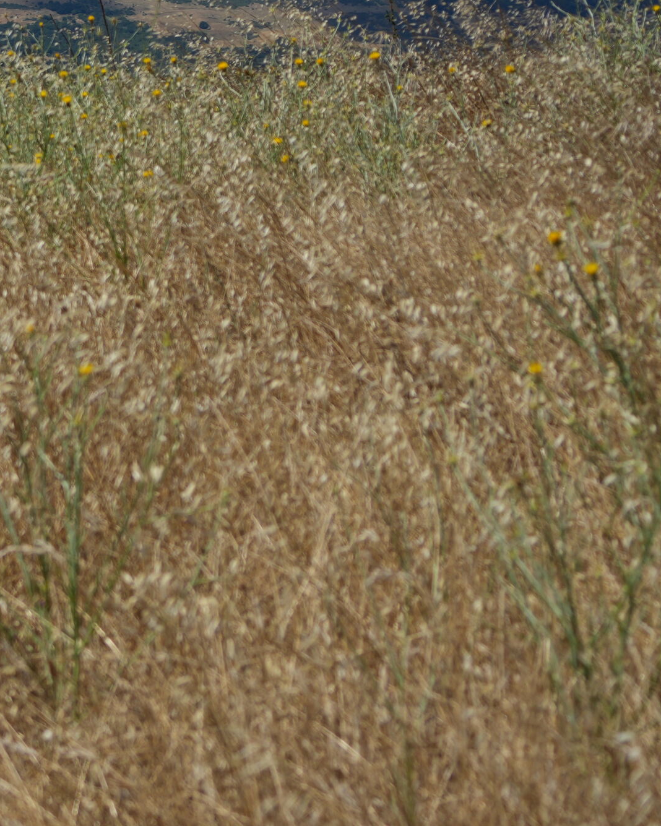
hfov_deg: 9.0
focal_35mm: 164
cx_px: -509
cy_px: 9
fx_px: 4010
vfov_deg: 11.6
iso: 100
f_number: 6.3
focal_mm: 54
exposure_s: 1/640
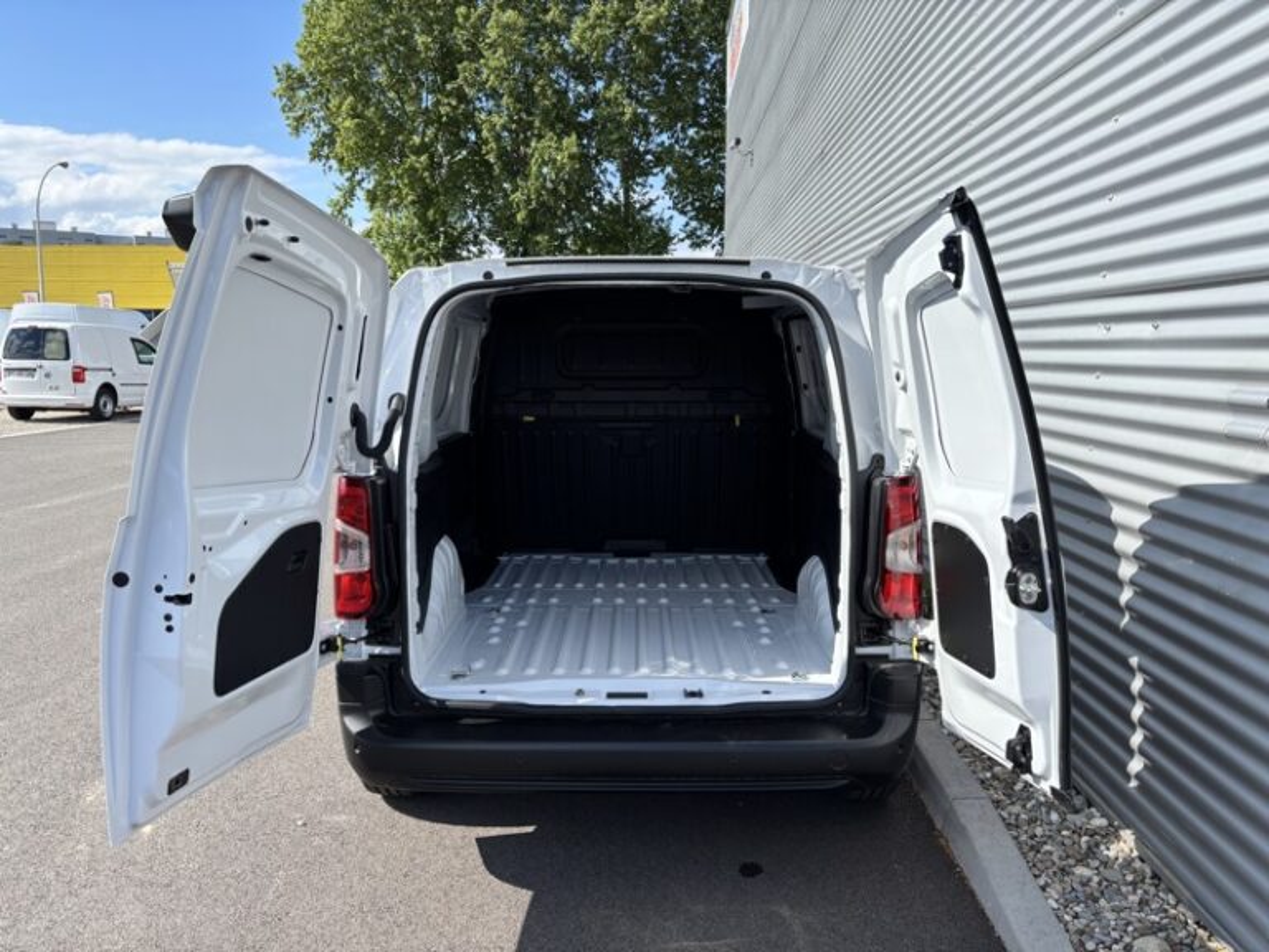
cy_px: 476
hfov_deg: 67.3
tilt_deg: -7.2
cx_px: 634
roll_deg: -1.2
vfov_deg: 53.1
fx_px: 953
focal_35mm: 26
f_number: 1.6
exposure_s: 1/2342
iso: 50
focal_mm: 5.96
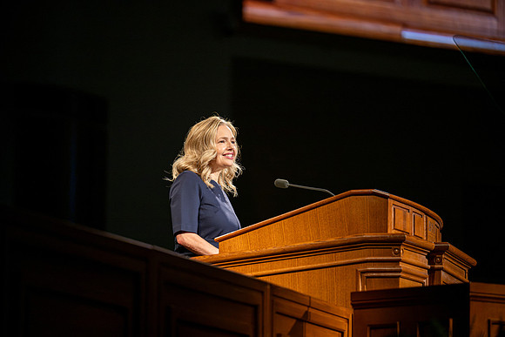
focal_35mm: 185
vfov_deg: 7.4
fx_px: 2596
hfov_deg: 11.1
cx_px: 252
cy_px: 168
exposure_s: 1/125
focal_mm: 185
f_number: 2.8
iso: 250
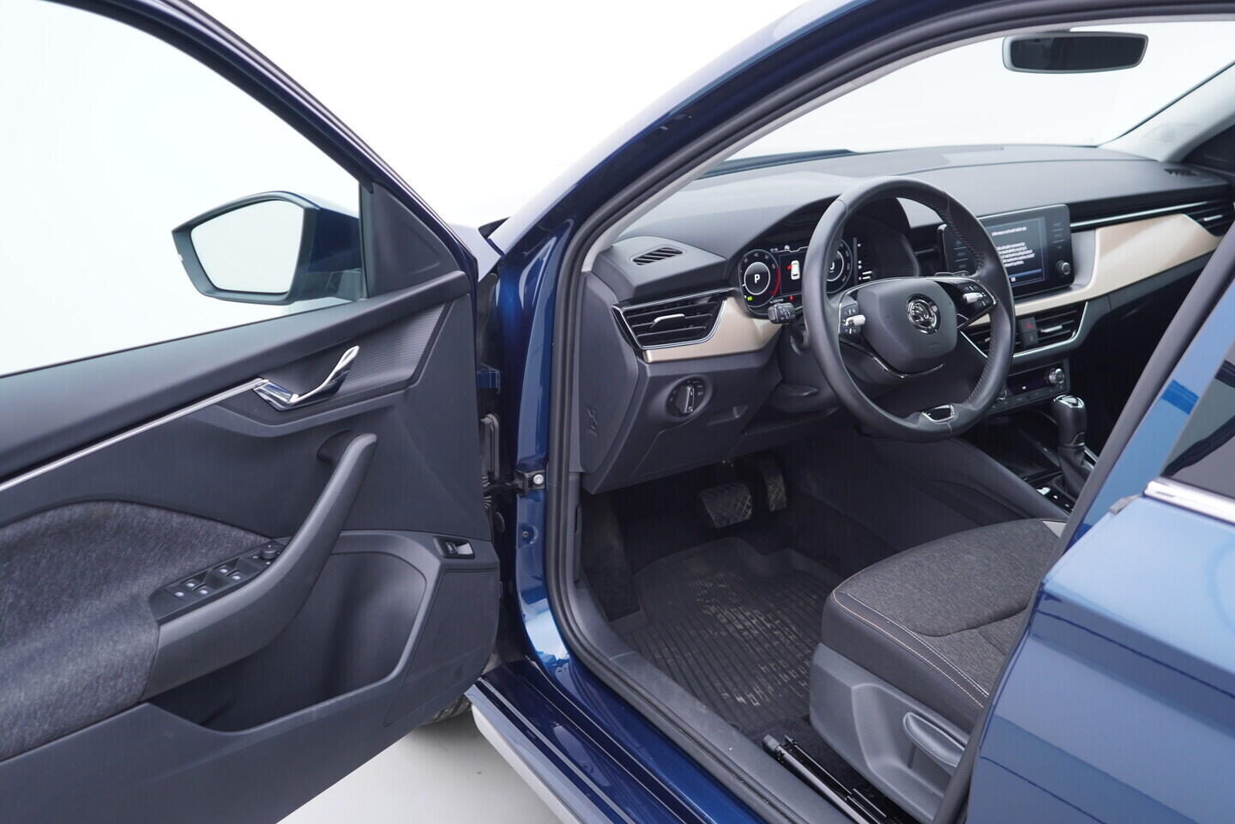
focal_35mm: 36
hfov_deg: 53.1
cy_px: 412
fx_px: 1235
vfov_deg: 36.9
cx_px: 618
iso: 160
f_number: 2.8
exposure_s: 1/40
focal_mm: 24
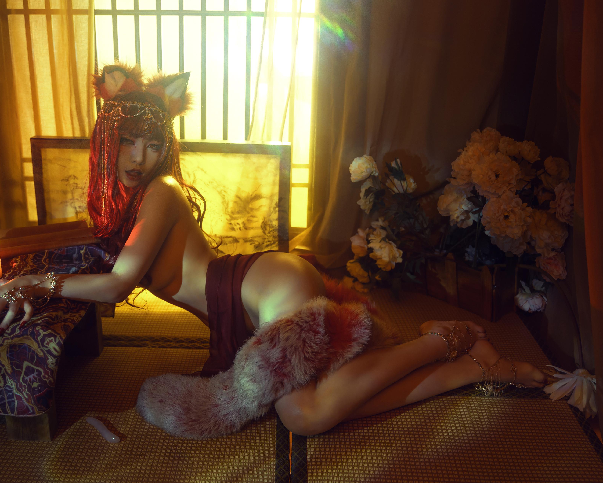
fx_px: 607
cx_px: 278
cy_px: 242
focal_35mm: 34
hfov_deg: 52.8
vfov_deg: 43.4
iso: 400
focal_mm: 30
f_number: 2.8
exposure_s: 1/30
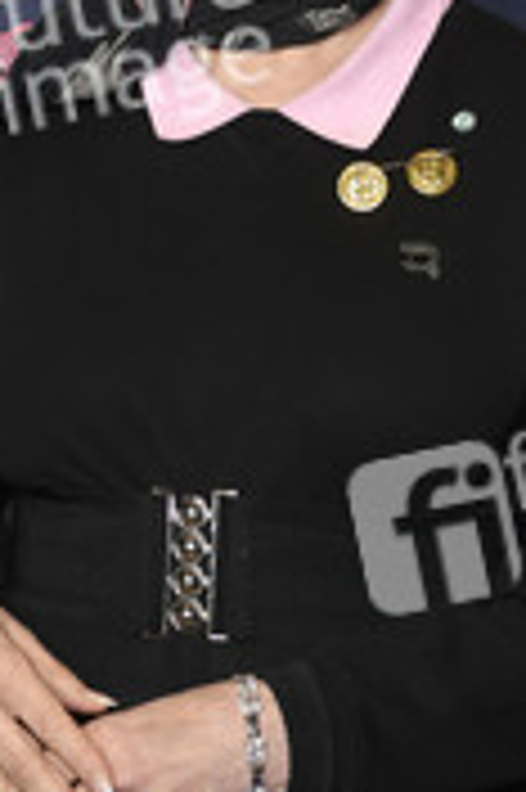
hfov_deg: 6.7
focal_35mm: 205
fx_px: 4501
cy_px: 284
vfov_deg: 10.0
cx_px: 171
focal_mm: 90
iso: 640
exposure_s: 1/400
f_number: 3.5
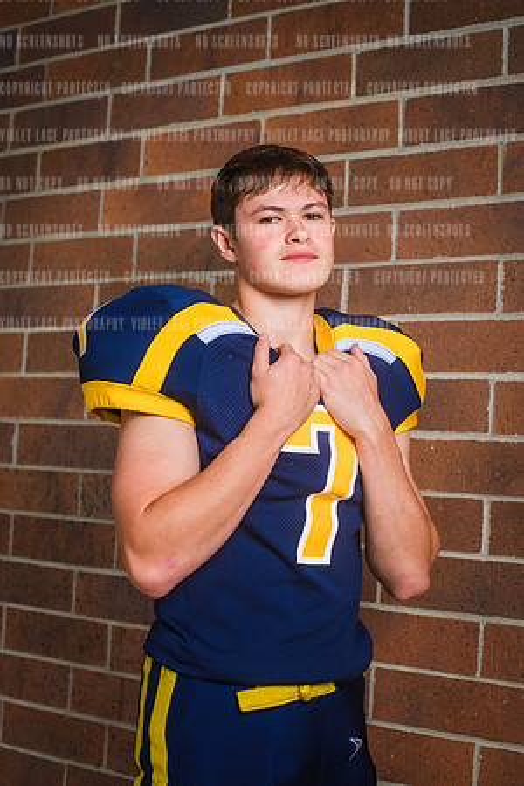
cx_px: 262
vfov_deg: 39.6
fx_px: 1092
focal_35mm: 50
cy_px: 393
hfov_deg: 27.0
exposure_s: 1/250
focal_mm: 50
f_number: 4.5
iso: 125
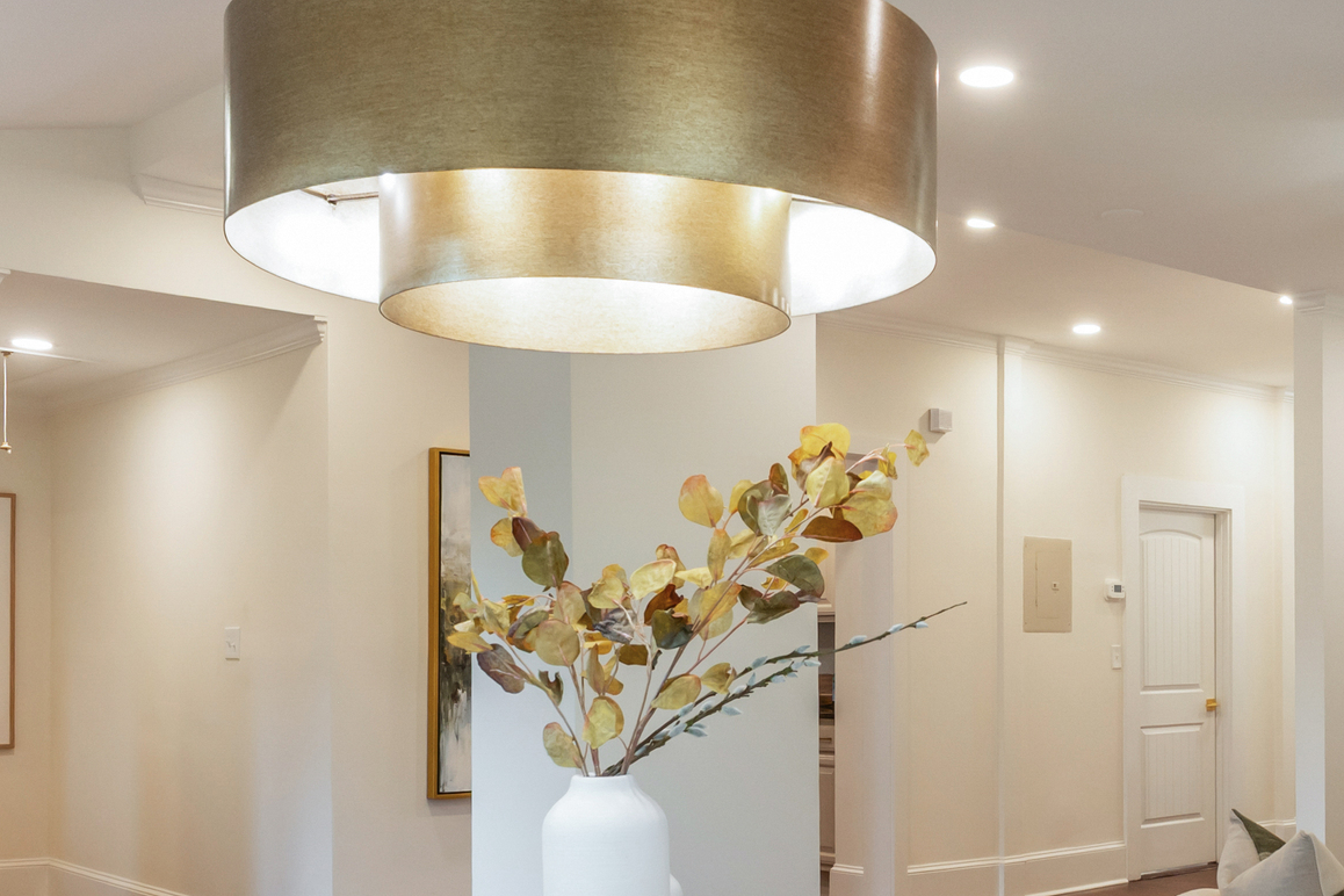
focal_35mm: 47
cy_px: 660
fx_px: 1755
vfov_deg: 28.3
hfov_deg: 41.5
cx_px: 876
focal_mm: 18
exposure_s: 1/20
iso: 800
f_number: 10
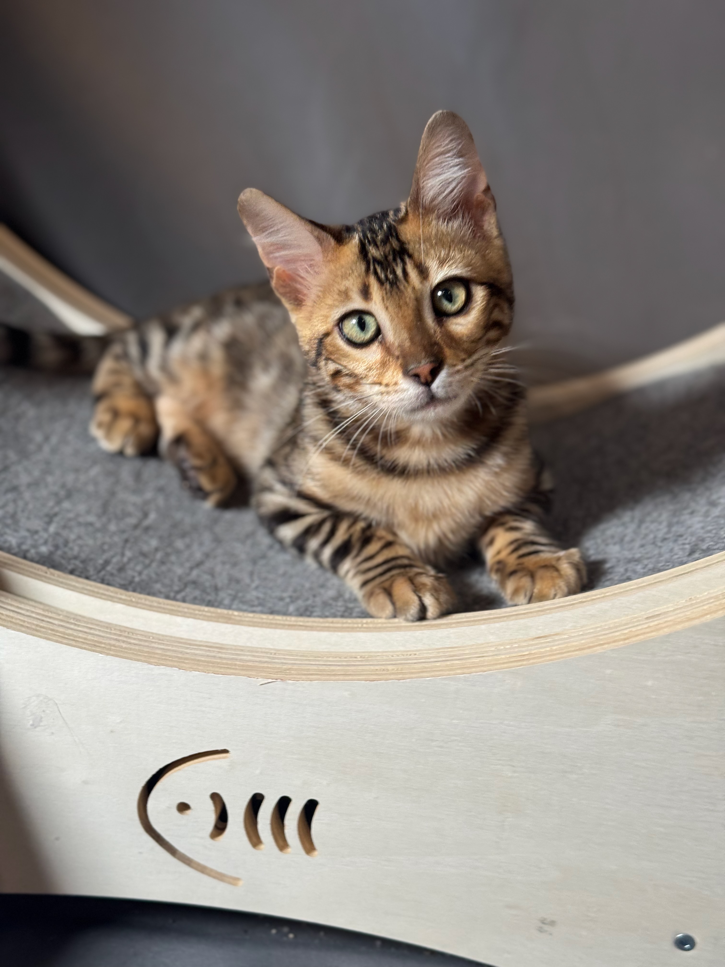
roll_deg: +1.3
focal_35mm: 48
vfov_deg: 39.7
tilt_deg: -18.3
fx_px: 1340
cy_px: 484
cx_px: 362
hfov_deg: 30.3
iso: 125
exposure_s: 1/60
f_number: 1.78
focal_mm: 6.76
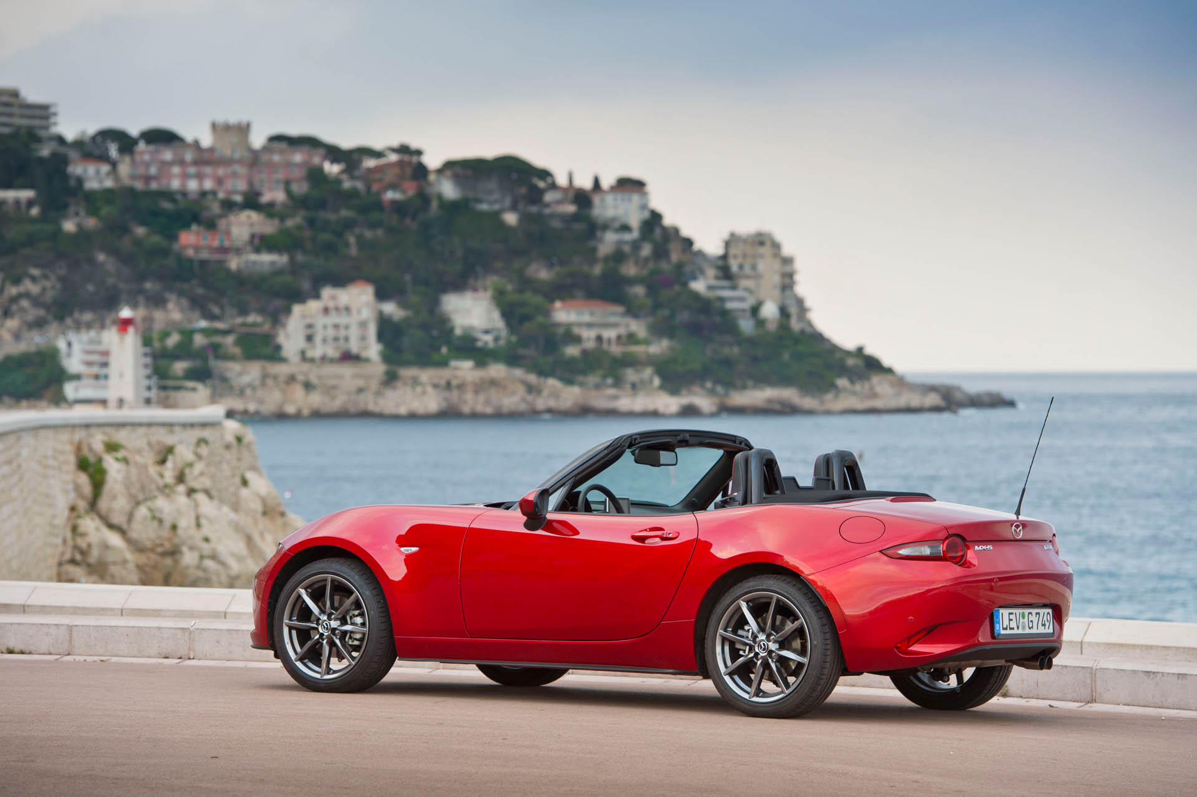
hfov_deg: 14.2
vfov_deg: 9.5
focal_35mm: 145
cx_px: 598
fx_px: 4819
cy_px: 398
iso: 500
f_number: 6.3
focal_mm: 145
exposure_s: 1/160
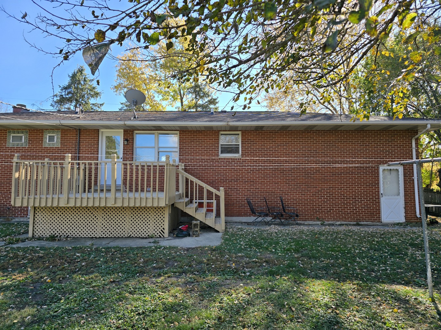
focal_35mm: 23
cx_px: 220
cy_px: 165
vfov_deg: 58.9
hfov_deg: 73.9
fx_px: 293
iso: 12
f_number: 1.7
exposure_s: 1/306
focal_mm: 6.3
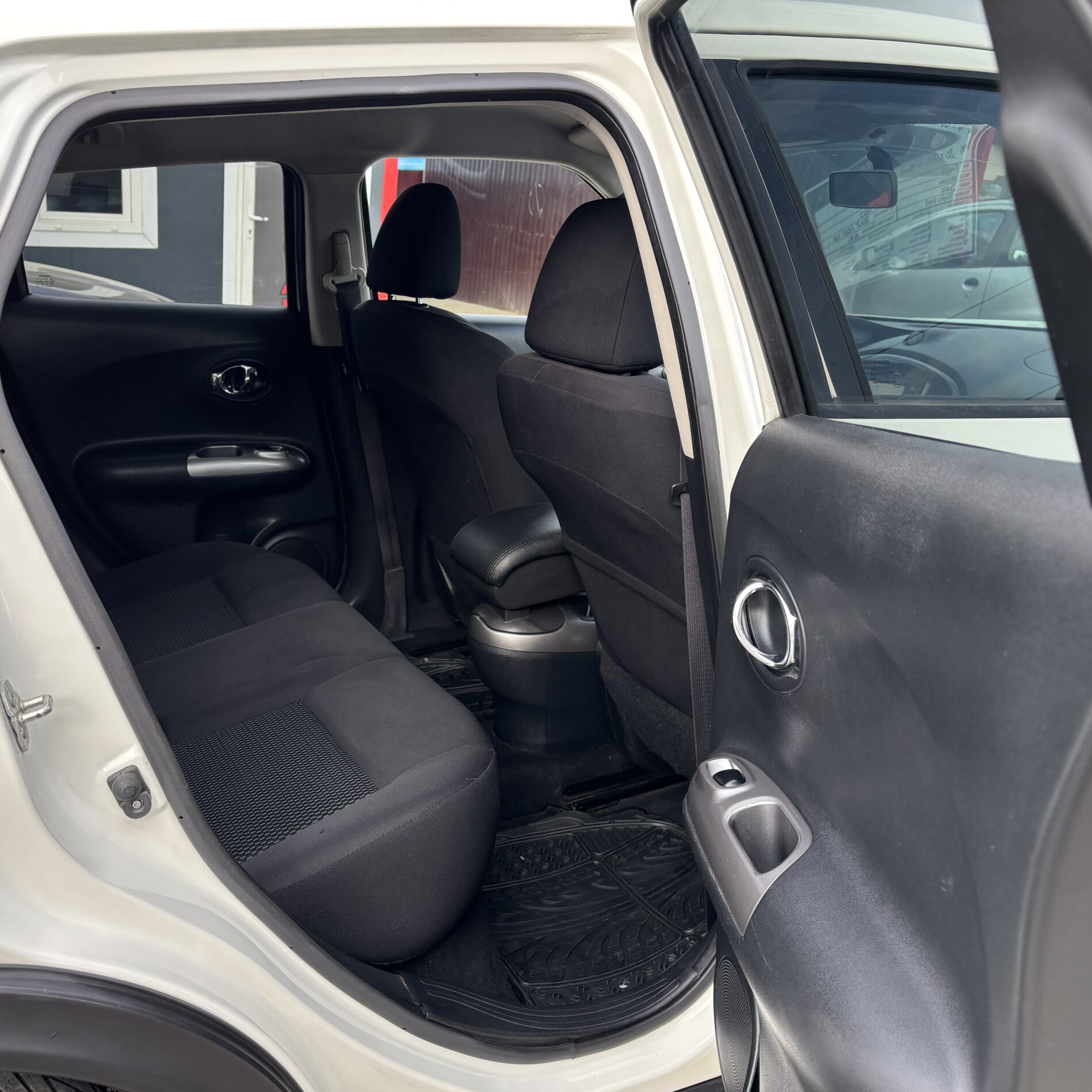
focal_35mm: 31
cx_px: 465
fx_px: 1106
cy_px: 551
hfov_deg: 52.3
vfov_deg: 52.5
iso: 50
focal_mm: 5.96
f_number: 1.6
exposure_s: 1/355
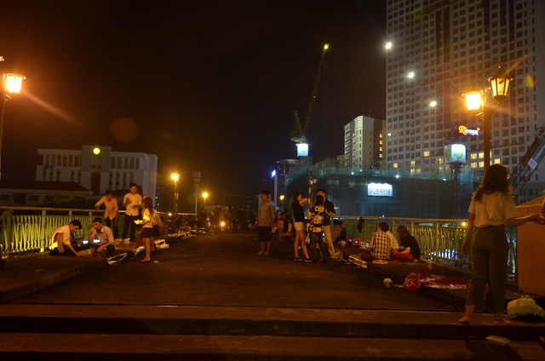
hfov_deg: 53.2
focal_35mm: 36
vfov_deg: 36.7
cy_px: 180
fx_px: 544
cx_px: 272
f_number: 5
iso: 1000
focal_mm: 24
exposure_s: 1/10
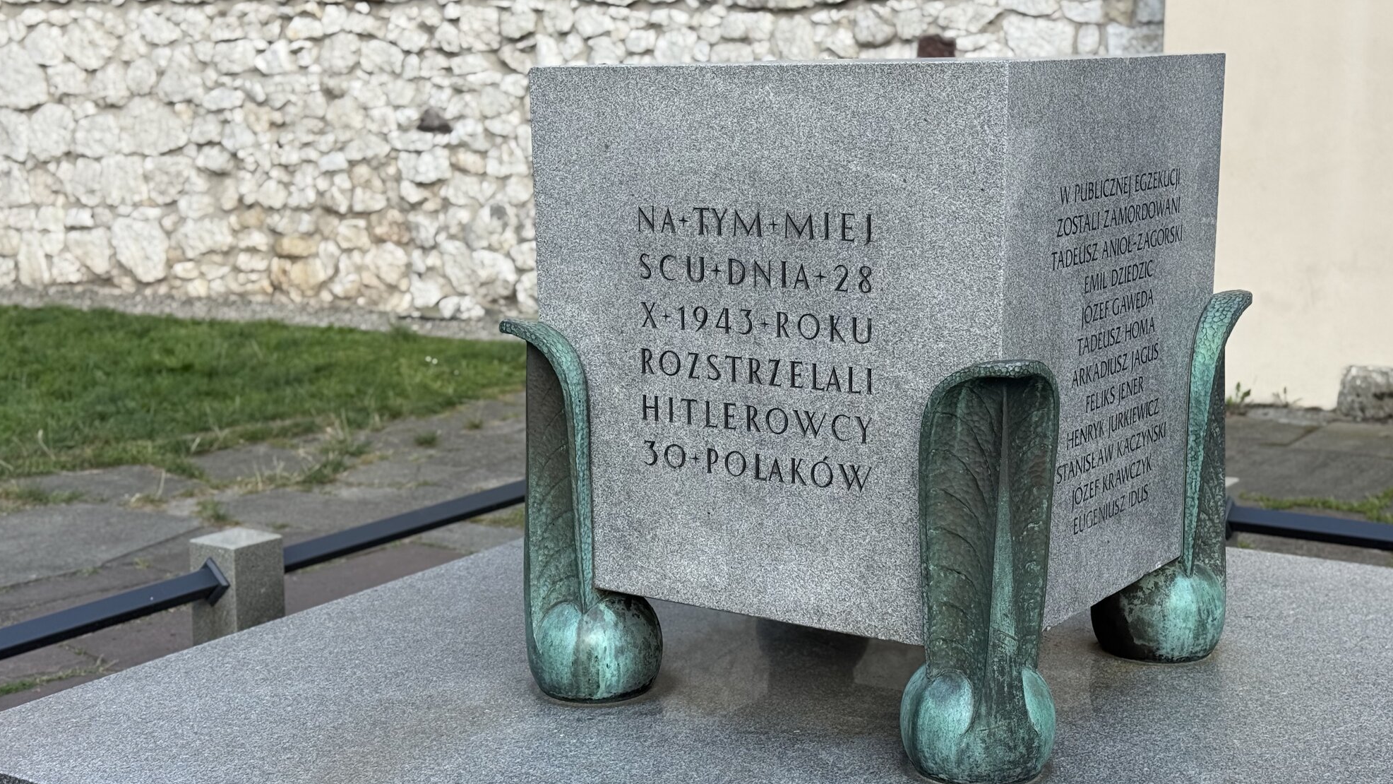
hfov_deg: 39.2
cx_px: 701
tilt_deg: -10.2
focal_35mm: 53
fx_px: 1958
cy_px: 439
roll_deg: +0.8
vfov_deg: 22.6
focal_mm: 6.76
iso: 64
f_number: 1.78
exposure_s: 1/460
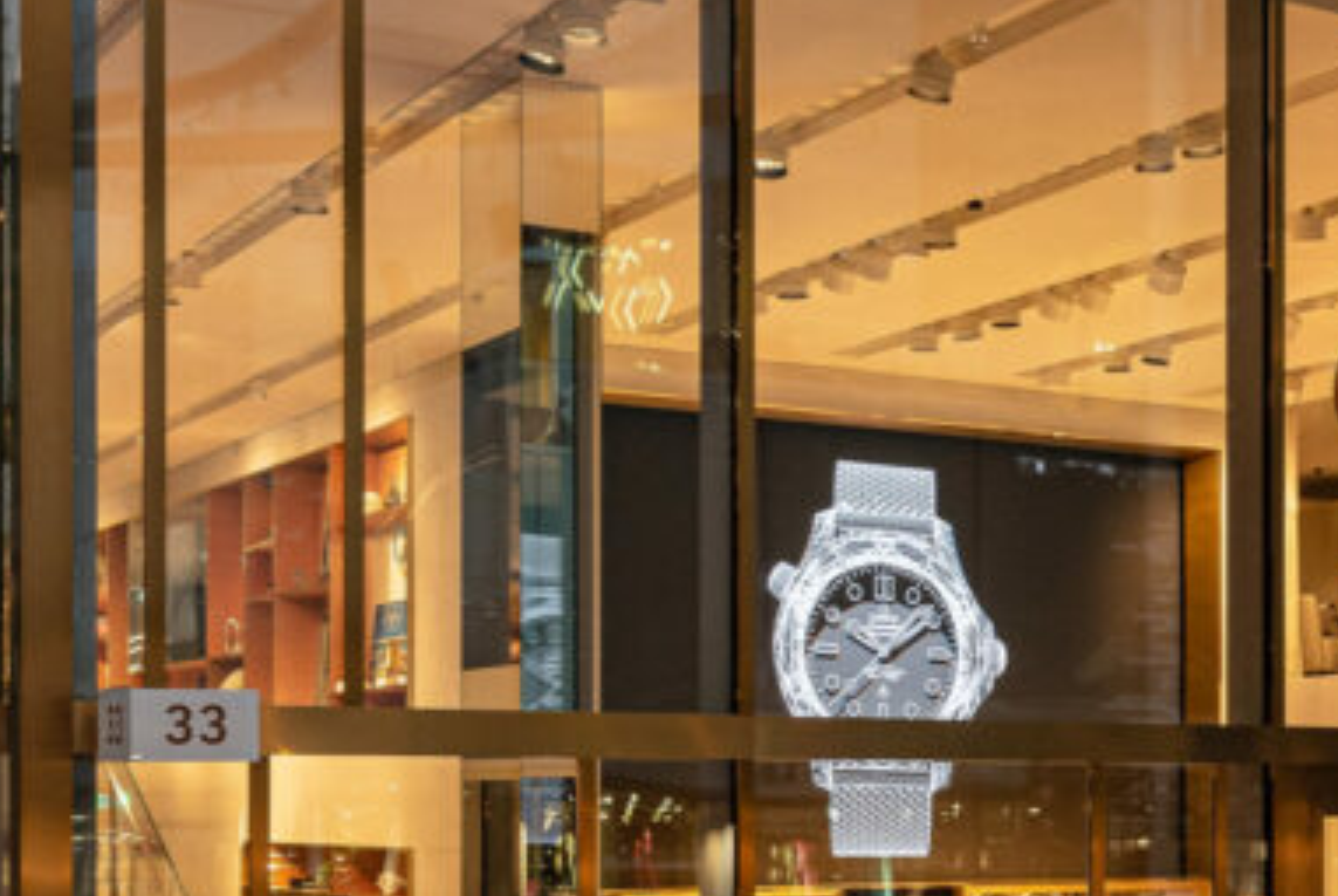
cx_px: 1250
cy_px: 654
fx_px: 1898
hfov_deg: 36.0
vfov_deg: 26.3
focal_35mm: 51
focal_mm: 19
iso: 400
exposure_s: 1/60
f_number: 5.6
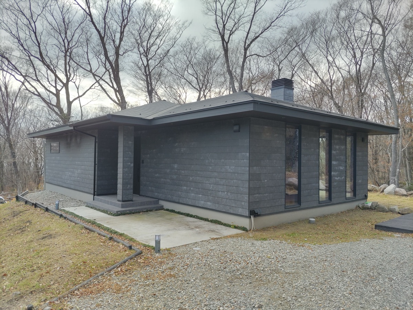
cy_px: 155
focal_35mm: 26
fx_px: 310
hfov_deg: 67.3
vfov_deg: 53.1
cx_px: 206
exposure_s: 1/100
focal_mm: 4.8
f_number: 1.79
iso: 113
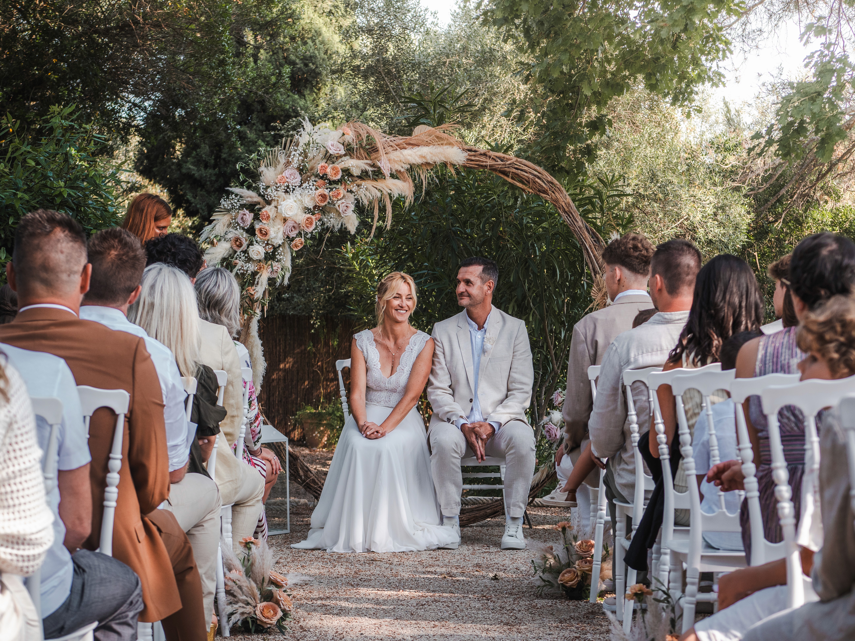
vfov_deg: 17.2
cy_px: 320
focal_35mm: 86
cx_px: 428
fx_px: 2124
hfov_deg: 22.8
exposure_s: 1/320
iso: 320
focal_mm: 43
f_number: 4
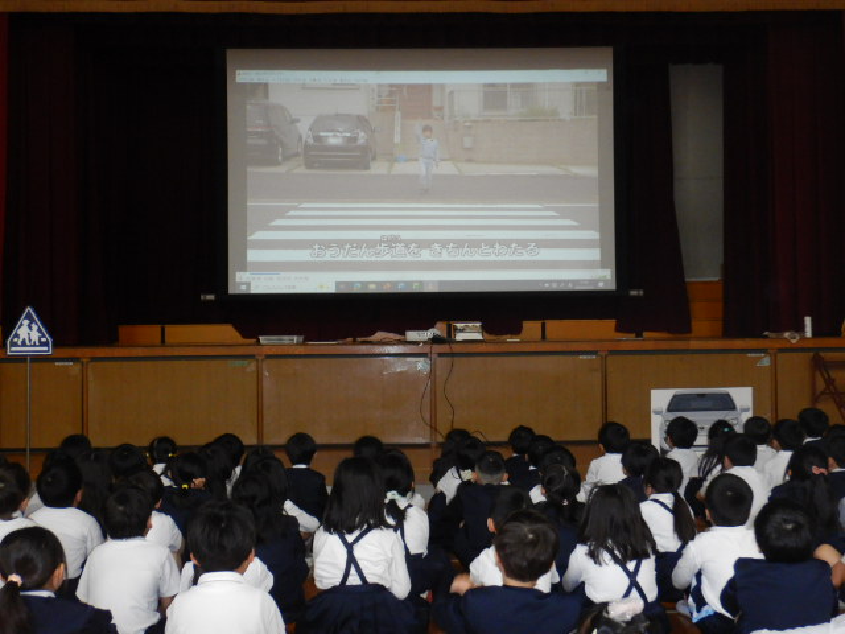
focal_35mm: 48
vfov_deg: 30.3
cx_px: 422
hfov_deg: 39.7
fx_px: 1172
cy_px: 317
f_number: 4.3
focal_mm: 8.5
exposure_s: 1/30
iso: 640
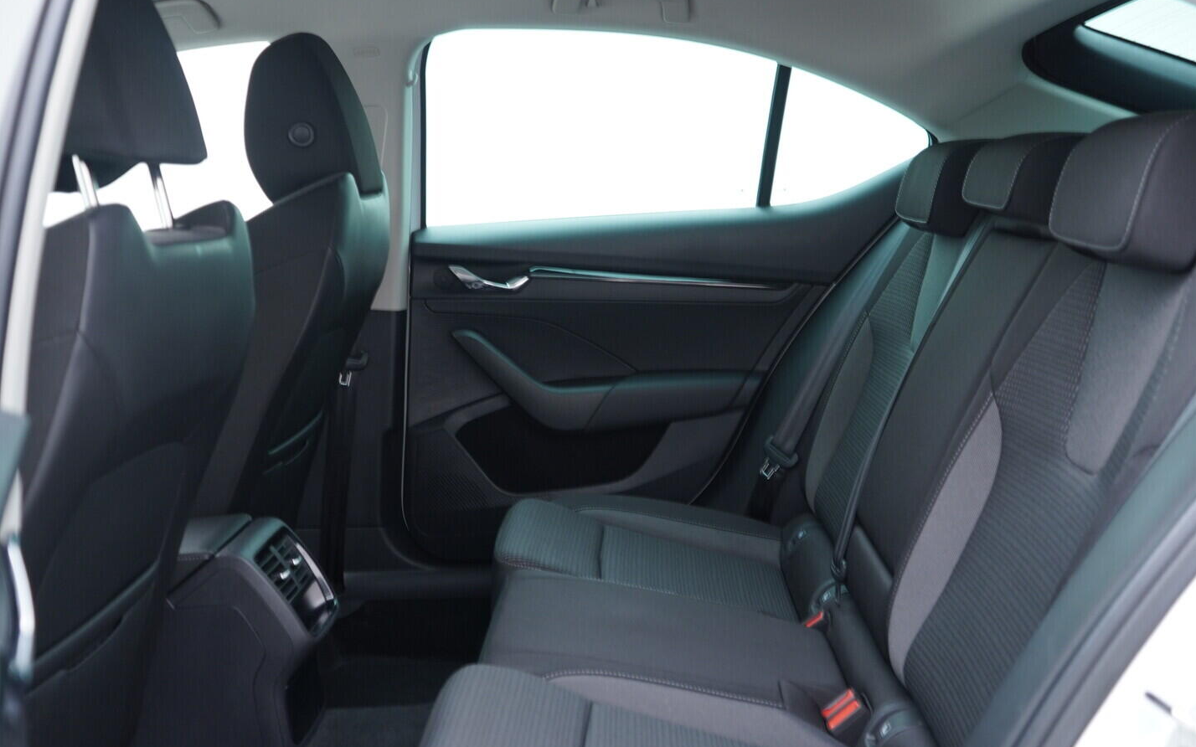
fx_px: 1206
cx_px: 602
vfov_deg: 34.4
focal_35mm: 37
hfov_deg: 52.8
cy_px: 384
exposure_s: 1/40
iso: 400
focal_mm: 24
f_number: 2.8
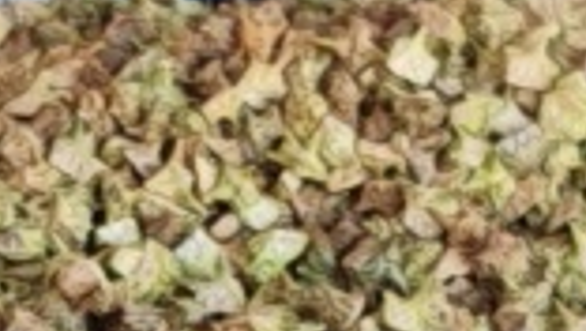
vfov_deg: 4.1
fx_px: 4525
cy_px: 984
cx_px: 143
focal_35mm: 291
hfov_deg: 7.4
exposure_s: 1/100
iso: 468
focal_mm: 4.84
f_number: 1.88
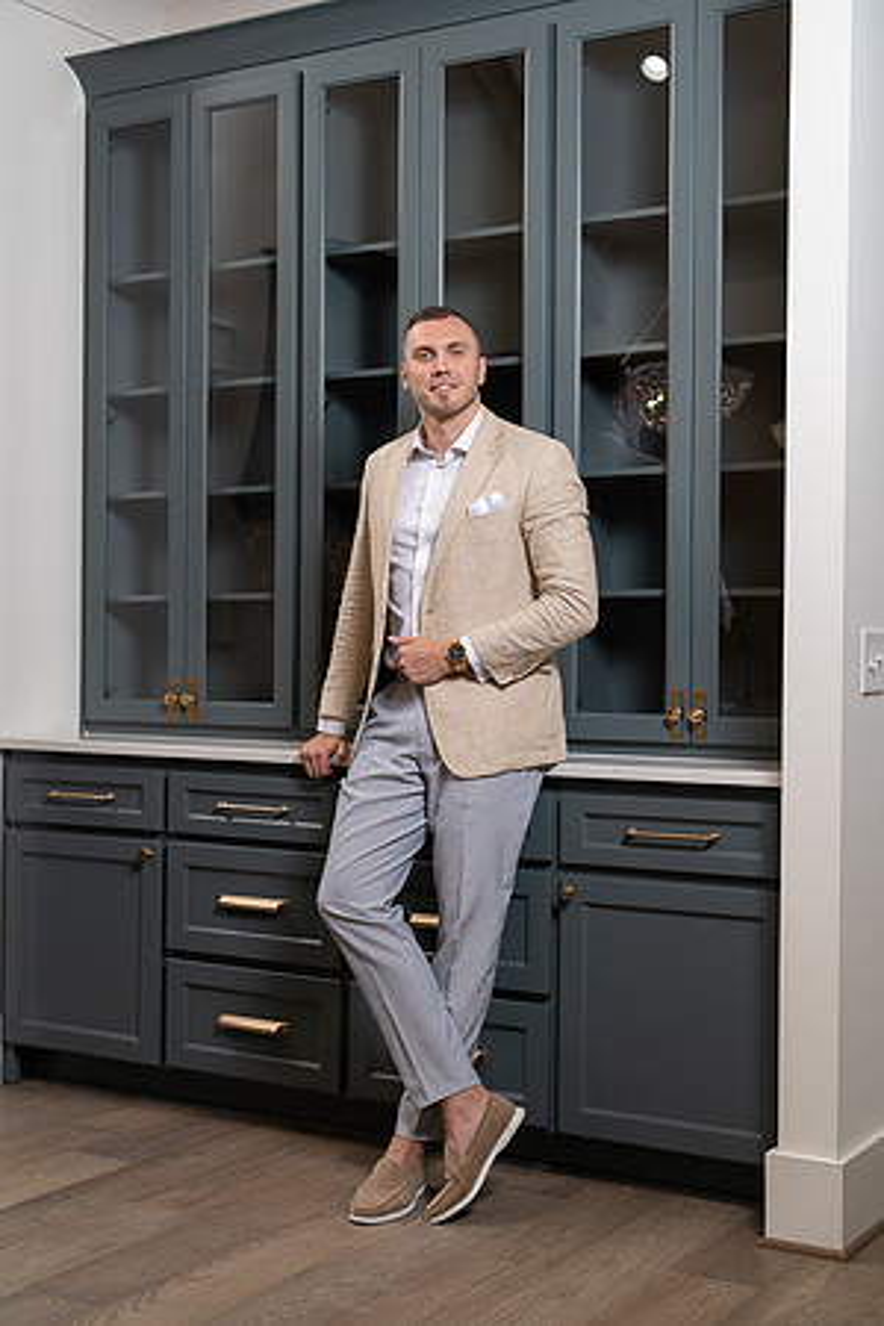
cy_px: 663
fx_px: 1842
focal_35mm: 50
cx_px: 442
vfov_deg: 39.6
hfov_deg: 27.0
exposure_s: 1/160
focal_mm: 50
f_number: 2.8
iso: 100
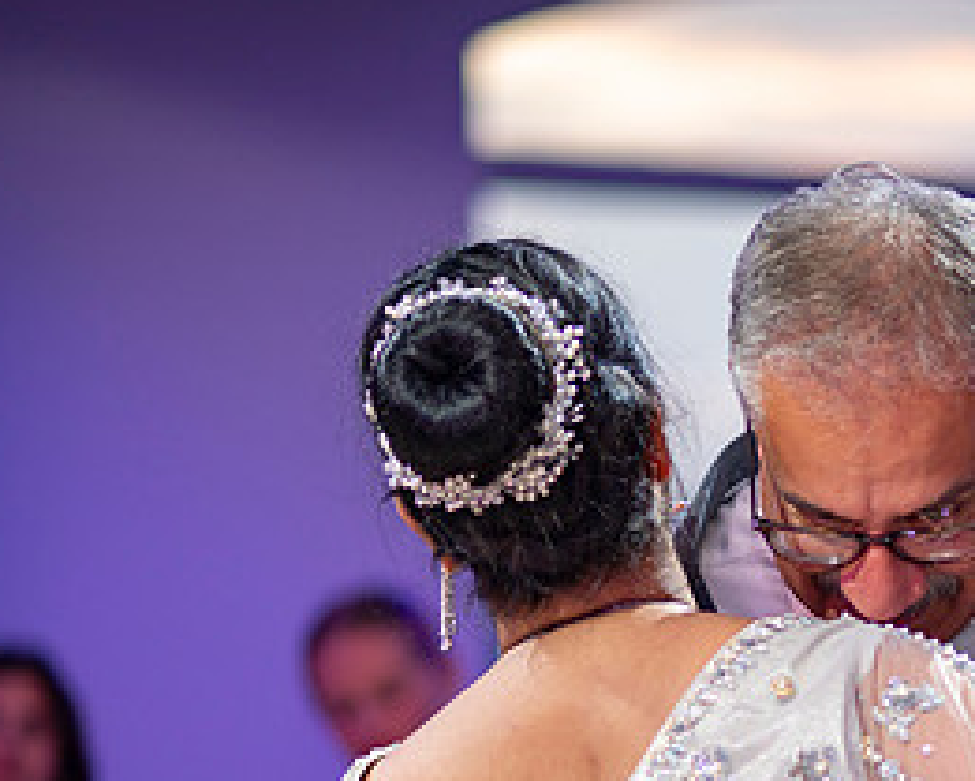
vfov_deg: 8.0
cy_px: 607
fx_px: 5571
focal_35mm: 193
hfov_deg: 9.9
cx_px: 970
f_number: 2
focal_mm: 85
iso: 500
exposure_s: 1/400
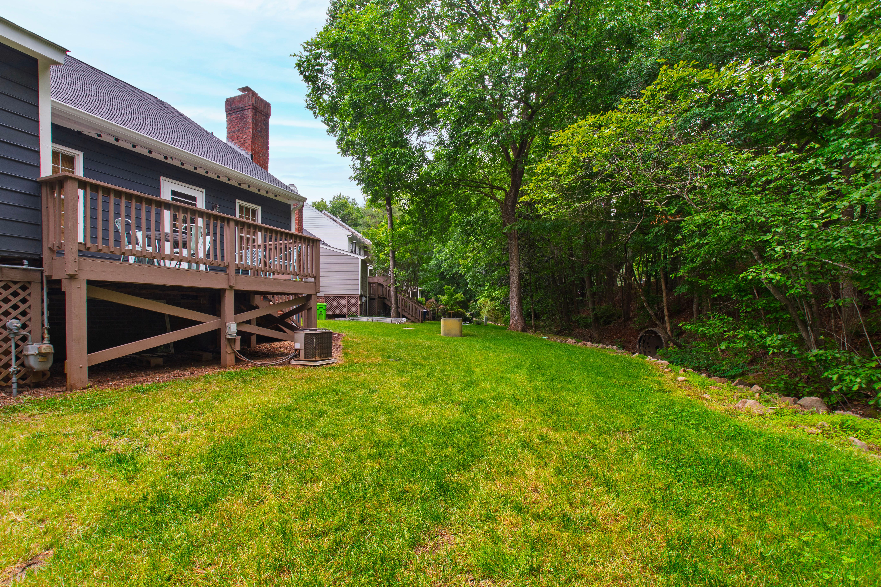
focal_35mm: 15
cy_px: 294
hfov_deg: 100.4
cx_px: 440
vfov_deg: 77.3
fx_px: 367
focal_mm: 10
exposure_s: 1/20
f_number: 8
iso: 100
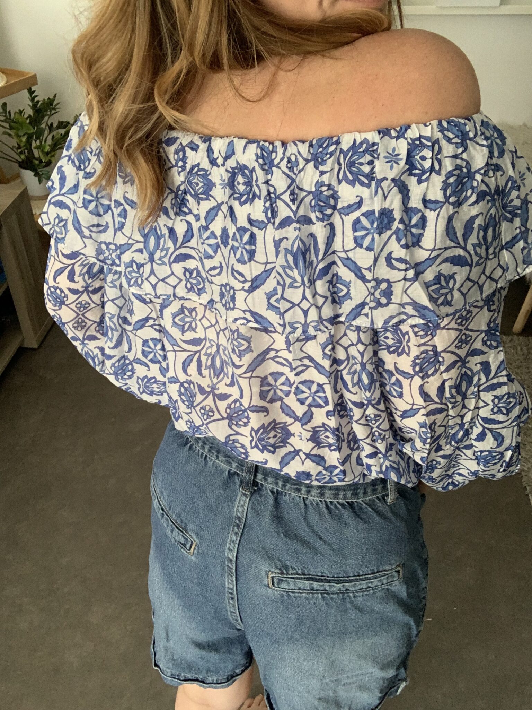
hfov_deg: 44.2
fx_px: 656
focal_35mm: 32
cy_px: 355
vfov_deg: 56.8
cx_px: 266
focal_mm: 2.87
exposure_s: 1/41
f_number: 2.2
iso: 320
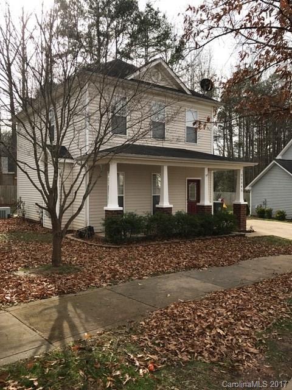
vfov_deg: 63.4
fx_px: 315
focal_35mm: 28
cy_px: 195
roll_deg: -0.1
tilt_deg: -0.7
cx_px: 146
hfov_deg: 49.7
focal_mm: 3.99
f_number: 1.8
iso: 20
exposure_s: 1/967
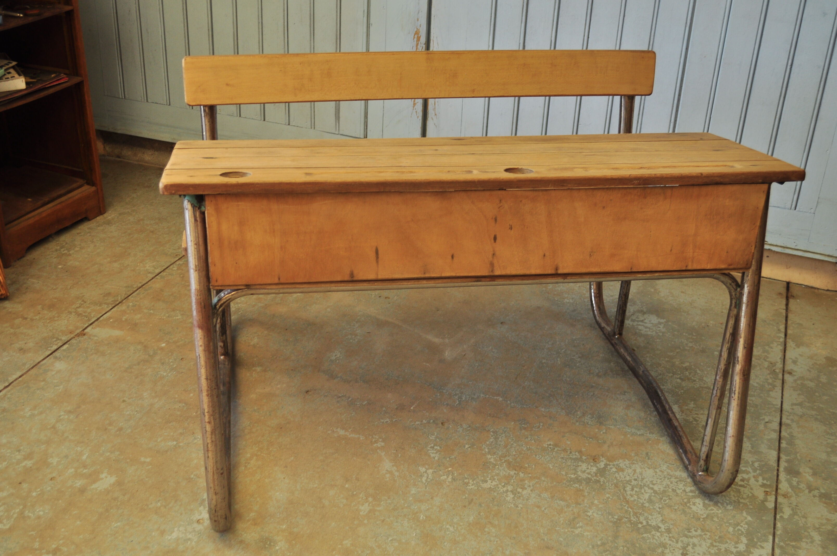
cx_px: 418
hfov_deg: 46.4
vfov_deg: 31.8
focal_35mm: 42
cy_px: 278
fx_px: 975
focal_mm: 28
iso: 200
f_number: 4.5
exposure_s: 1/50
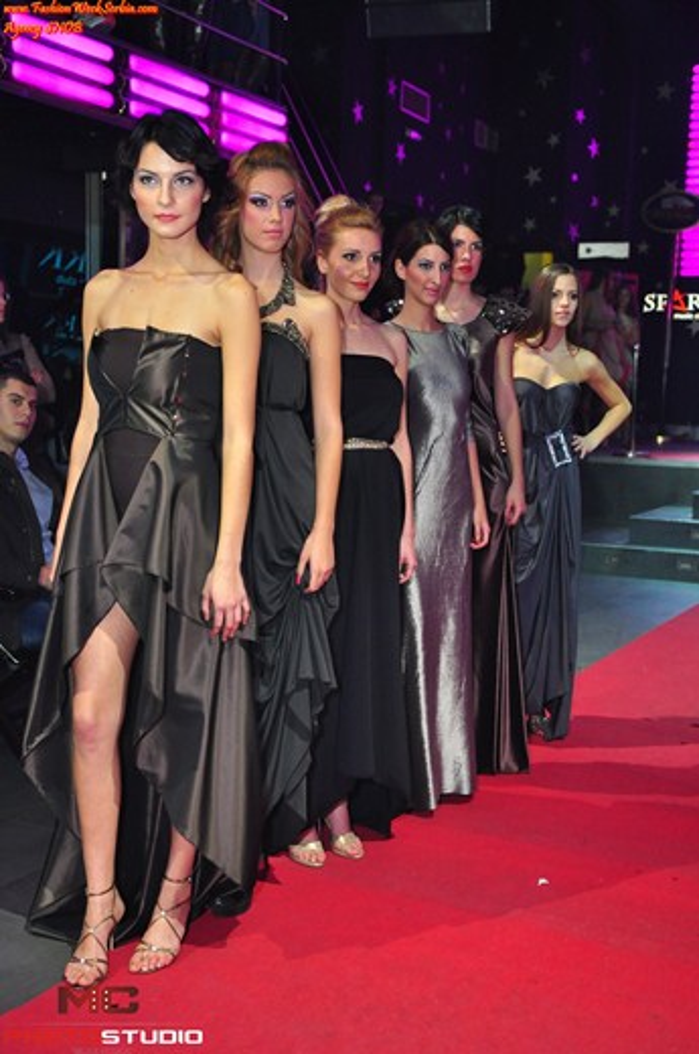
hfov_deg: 29.8
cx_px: 350
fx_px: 1315
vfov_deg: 43.7
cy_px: 527
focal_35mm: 45
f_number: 2.8
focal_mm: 30
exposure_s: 1/160
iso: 800
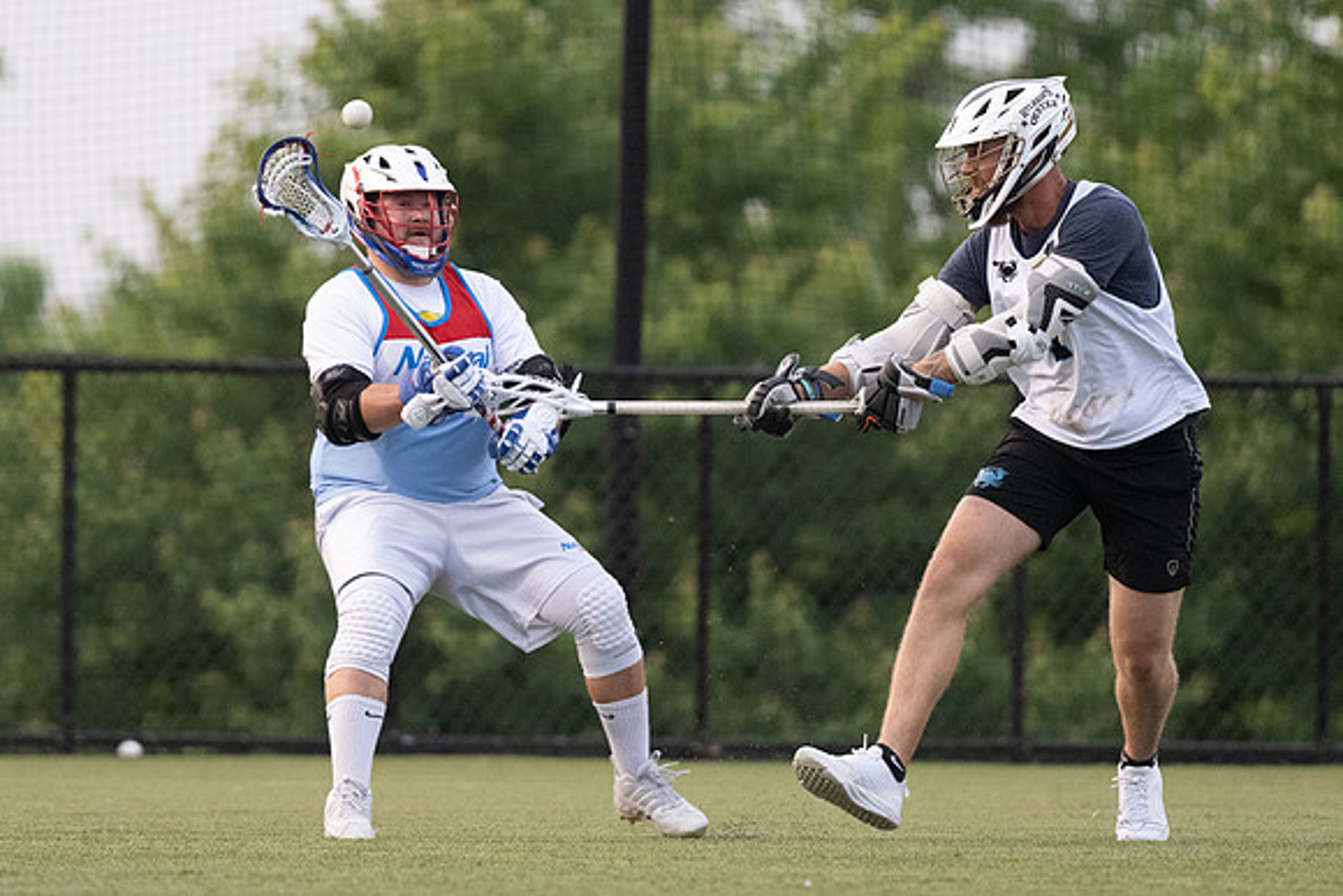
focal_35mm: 806
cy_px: 298
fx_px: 30064
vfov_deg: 1.7
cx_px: 645
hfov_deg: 2.6
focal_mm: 500
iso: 4500
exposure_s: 1/1000
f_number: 5.6
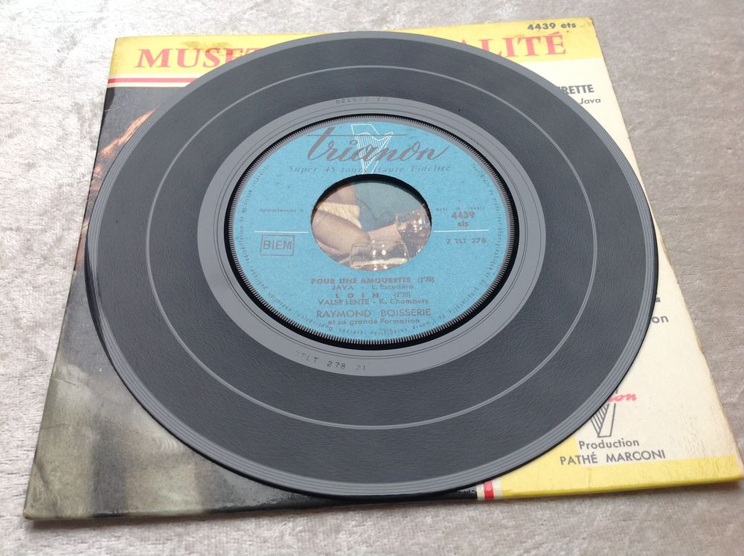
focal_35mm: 35
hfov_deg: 52.7
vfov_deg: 40.6
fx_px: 751
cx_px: 372
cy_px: 278
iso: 50
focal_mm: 4.28
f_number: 2.4
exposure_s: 1/30
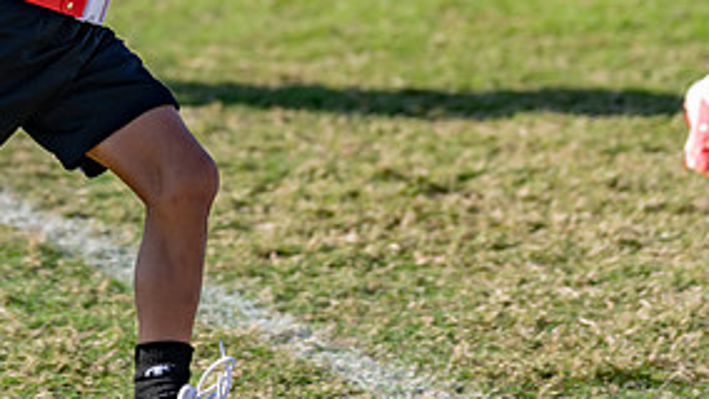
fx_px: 5059
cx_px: 41
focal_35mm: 269
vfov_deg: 4.5
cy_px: -171
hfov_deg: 8.0
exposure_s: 1/1000
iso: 100
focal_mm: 99
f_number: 2.8
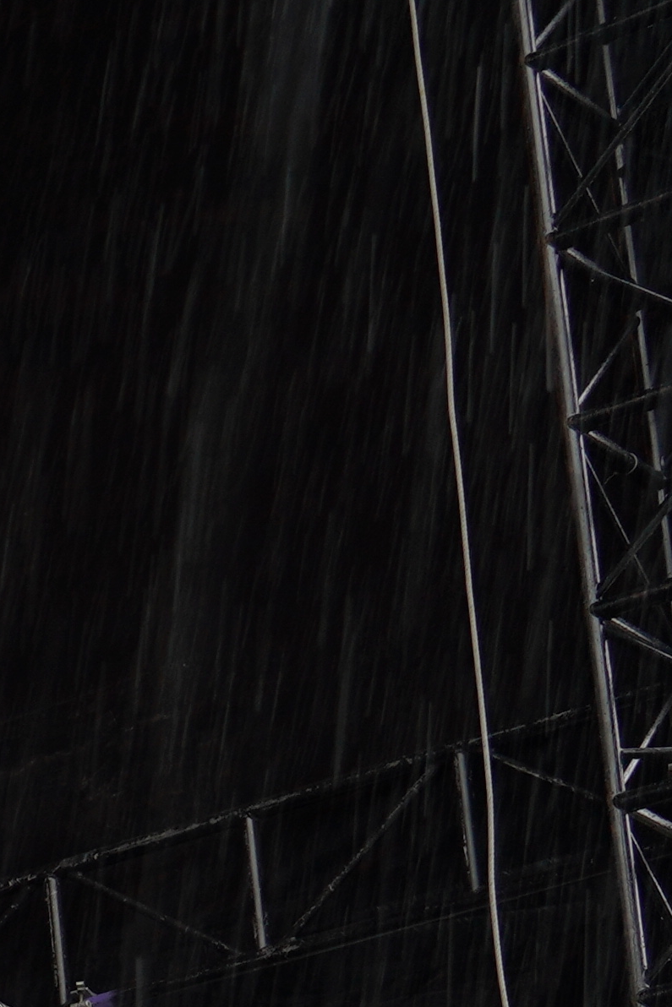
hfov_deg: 8.1
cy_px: 1407
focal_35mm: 146
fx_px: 4086
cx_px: -1342
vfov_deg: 13.4
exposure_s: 1/60
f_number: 5.6
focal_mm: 29
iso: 100
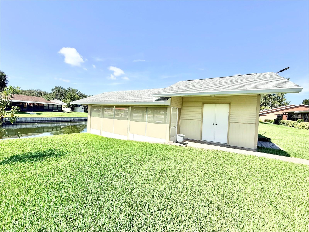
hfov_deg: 102.1
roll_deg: -3.0
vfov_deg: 85.7
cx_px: 154
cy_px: 116
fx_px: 125
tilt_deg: -2.1
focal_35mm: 14
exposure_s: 1/2237
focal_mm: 2.22
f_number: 2.2
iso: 50
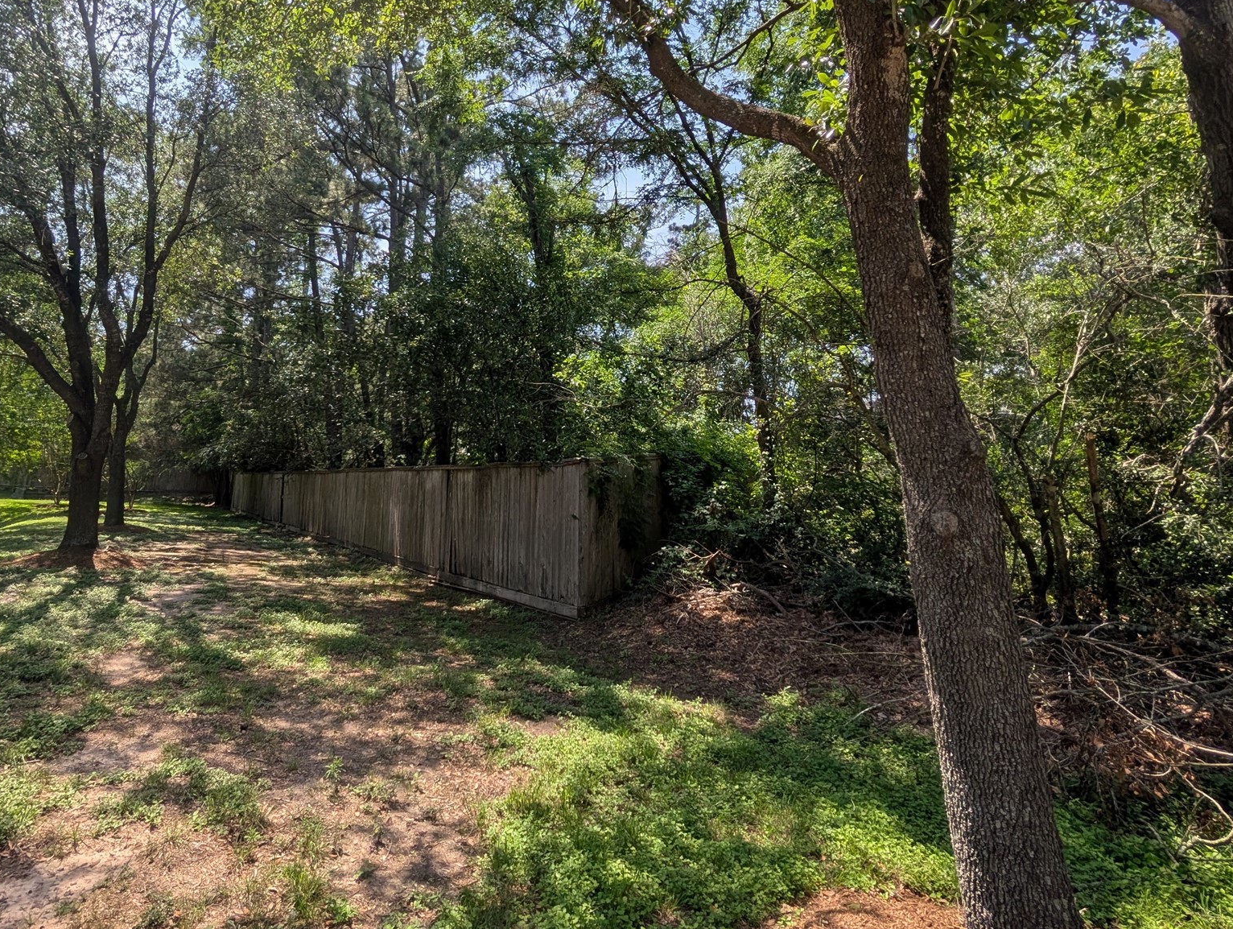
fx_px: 571
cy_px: 369
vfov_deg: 77.3
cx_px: 504
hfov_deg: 93.4
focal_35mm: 16
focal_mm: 2.02
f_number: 1.7
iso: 51
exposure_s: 1/1949
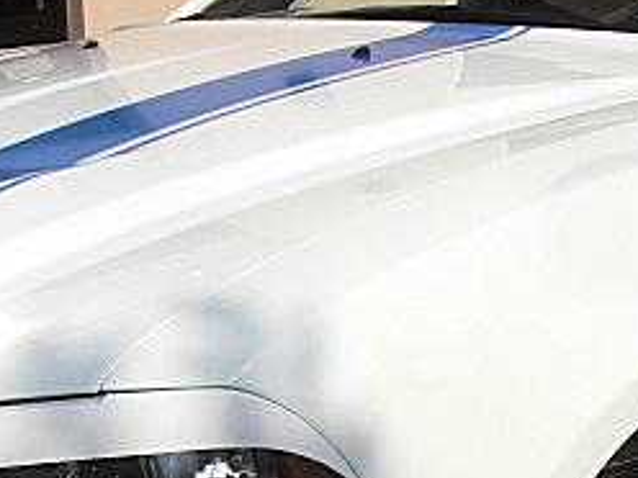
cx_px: 262
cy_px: 581
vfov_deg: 15.3
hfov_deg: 21.1
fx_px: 1714
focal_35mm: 93
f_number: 7.9
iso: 50
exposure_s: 1/160
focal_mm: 6.3
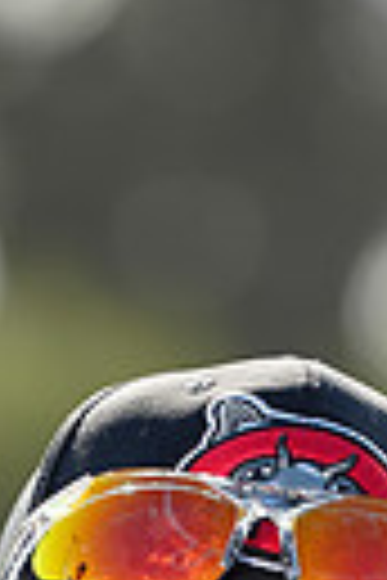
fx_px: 14544
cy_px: 1218
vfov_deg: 2.3
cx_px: 254
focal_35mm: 902
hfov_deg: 1.5
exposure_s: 1/250
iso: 64
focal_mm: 200
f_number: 4.5
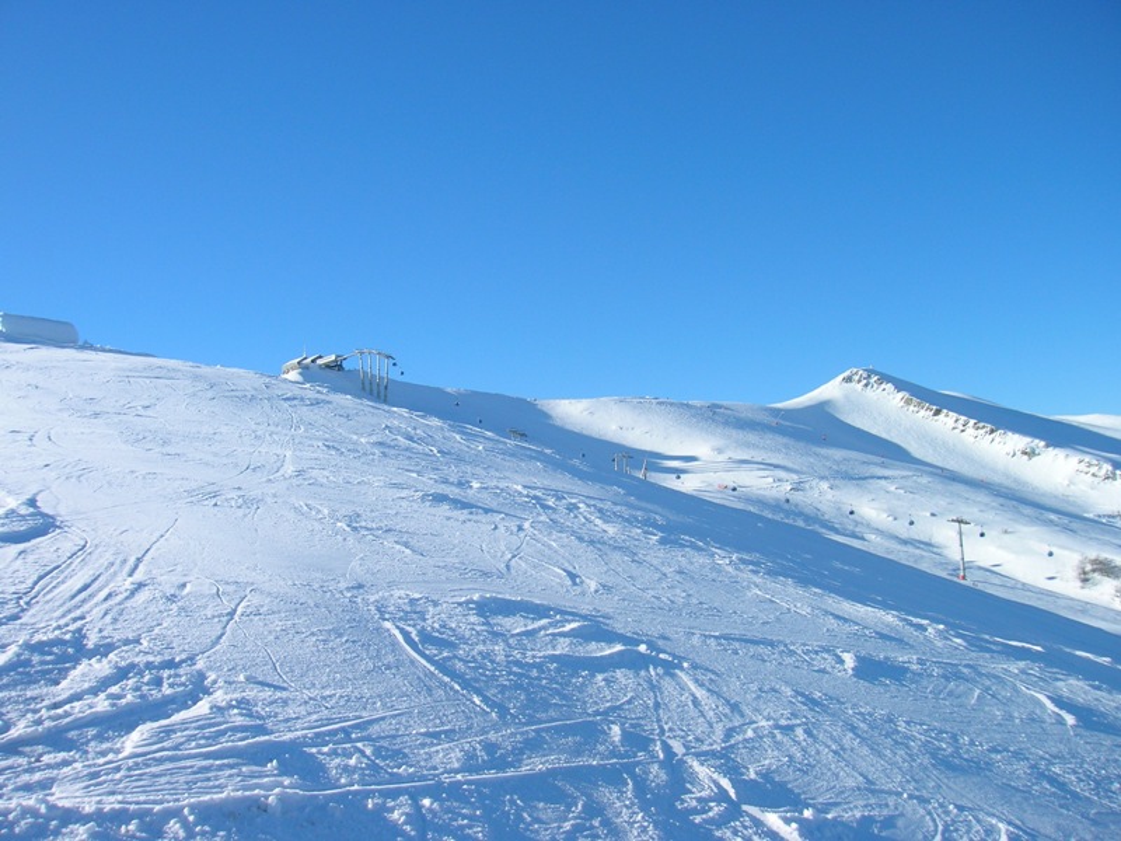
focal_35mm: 34
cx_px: 560
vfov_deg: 41.8
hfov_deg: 54.0
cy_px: 420
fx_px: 1101
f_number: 4.9
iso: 50
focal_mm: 5.7
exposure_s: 1/420
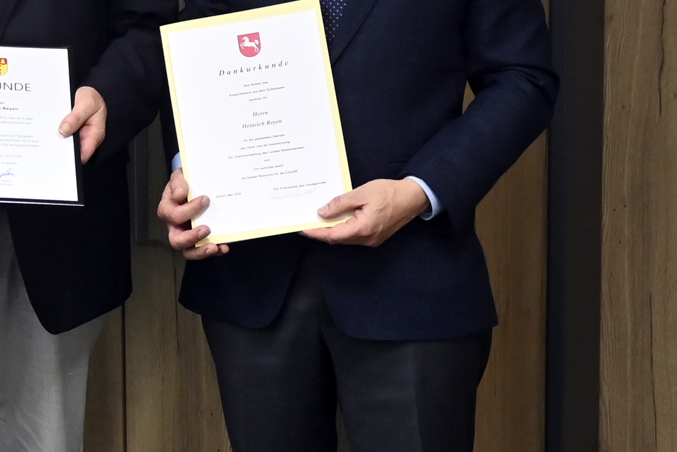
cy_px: 38
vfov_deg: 16.8
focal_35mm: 80
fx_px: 1505
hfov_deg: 24.2
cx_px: 3
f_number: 3.8
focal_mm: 25
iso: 1800
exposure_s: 1/125
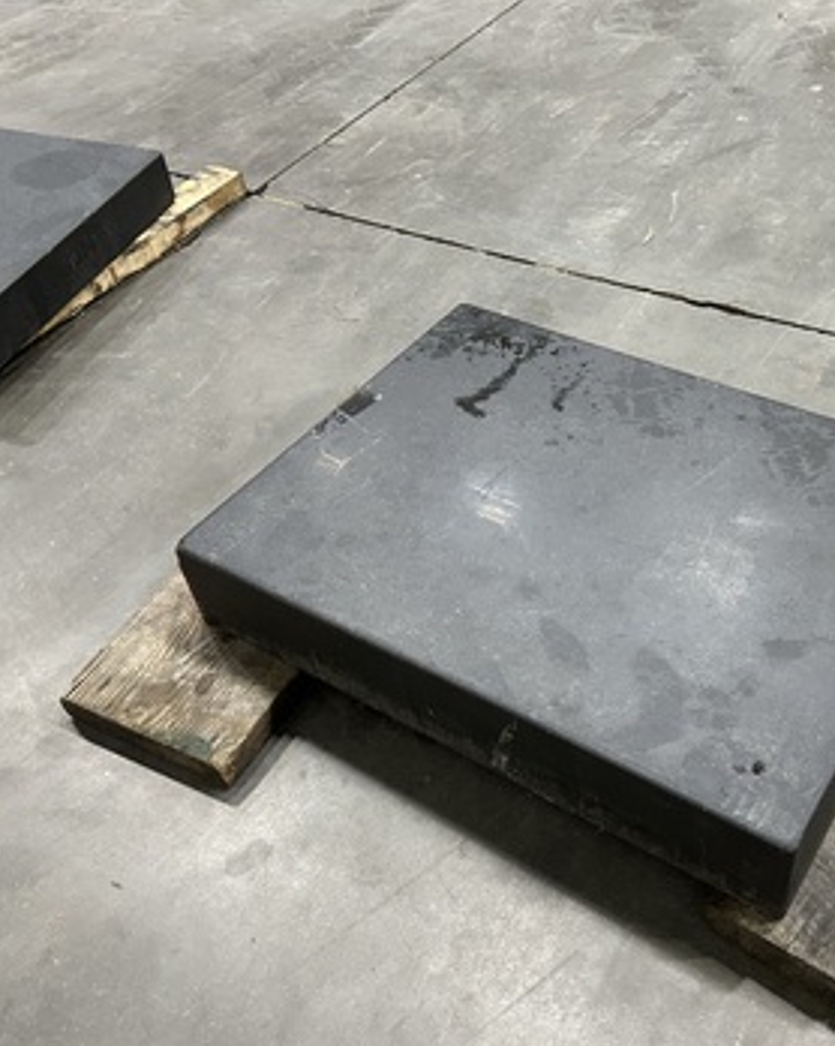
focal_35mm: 35
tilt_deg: -45.2
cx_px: 547
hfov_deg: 41.7
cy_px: 538
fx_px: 1082
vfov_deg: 51.6
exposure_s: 1/60
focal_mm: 5.7
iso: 320
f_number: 1.5
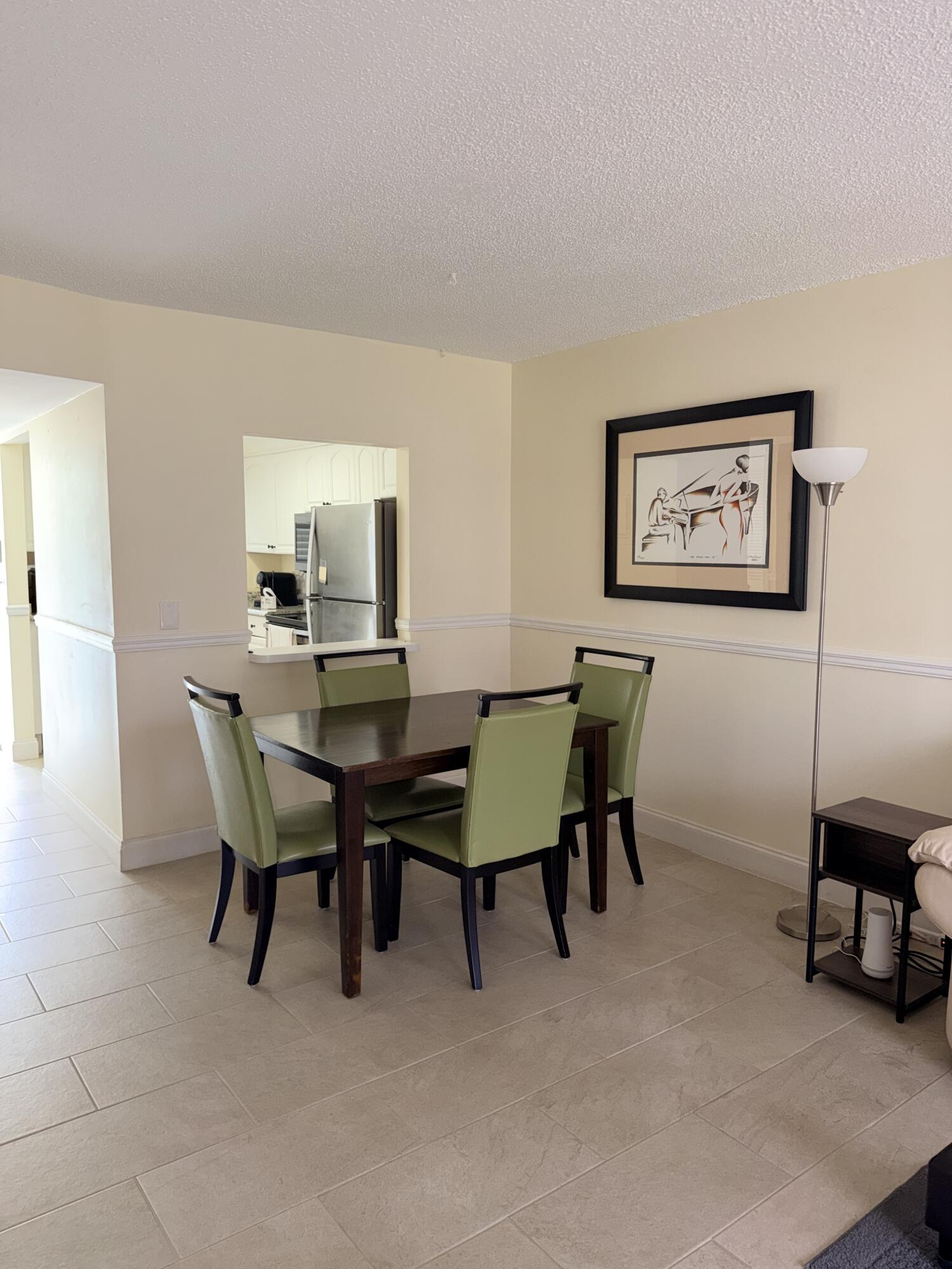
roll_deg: -0.2
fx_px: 880
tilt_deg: -6.8
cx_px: 476
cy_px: 634
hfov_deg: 56.8
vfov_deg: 71.6
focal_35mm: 24
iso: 100
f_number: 1.78
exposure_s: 1/48
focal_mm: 6.76
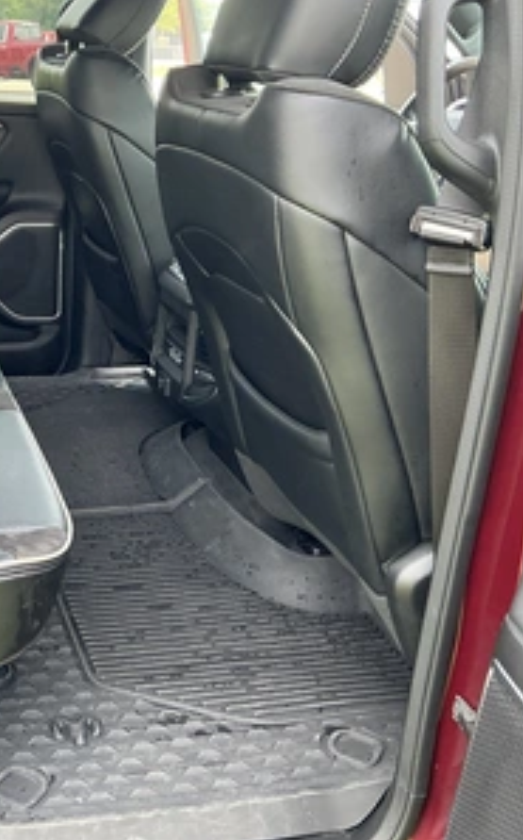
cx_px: 48
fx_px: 914
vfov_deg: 49.3
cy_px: 421
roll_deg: -1.8
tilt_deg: -22.8
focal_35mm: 40
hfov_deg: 30.5
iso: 64
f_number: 1.8
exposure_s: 1/118
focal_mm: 3
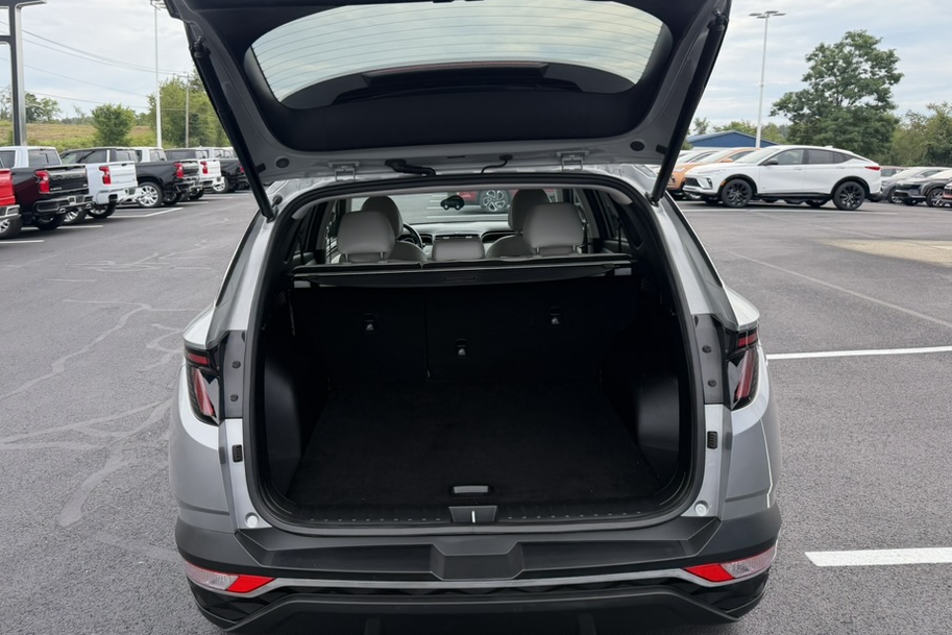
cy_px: 259
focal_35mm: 28
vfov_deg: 46.2
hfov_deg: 65.3
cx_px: 420
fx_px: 741
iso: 100
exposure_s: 1/1292
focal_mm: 6.76
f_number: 1.78
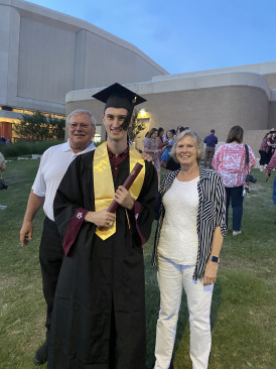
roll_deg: -4.1
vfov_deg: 67.3
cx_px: 138
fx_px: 277
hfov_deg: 53.0
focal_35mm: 26
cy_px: 184
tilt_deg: +2.4
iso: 640
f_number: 1.8
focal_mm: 4.25
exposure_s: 1/32
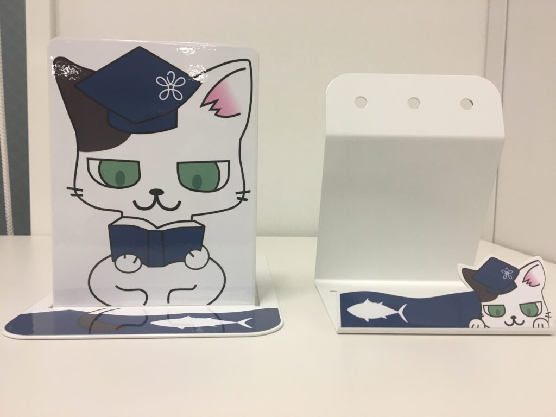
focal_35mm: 29
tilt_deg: -6.6
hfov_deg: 61.7
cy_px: 208
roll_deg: -0.7
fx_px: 466
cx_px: 278
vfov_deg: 48.2
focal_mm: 4.15
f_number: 2.2
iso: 32
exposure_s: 1/30
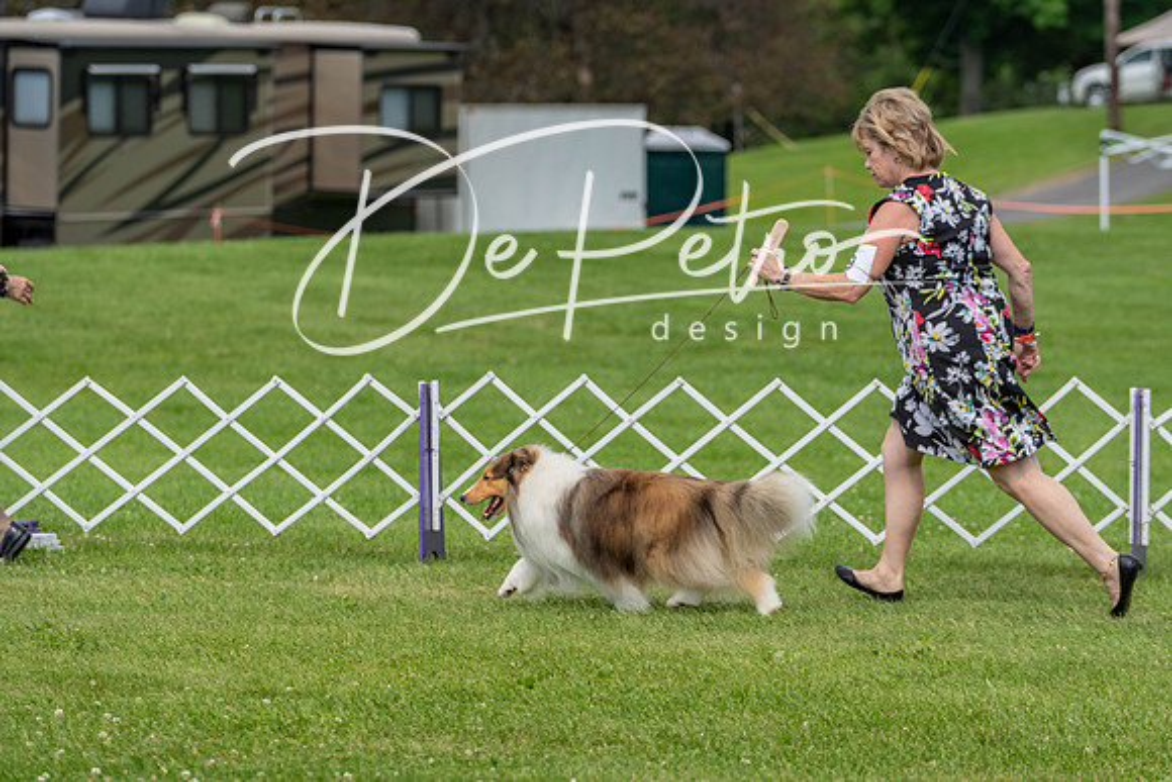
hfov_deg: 12.2
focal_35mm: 169
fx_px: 5503
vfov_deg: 8.1
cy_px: 391
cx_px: 586
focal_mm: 169
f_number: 5.6
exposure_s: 1/800
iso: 320
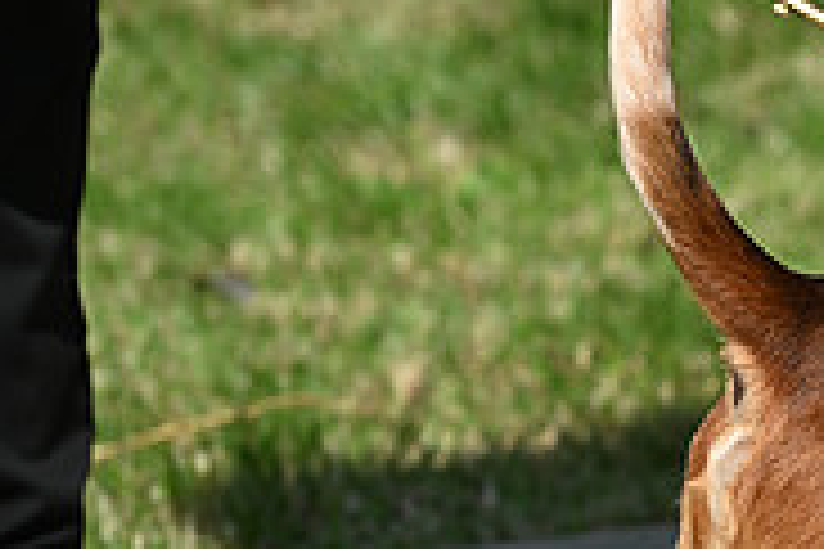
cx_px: 1283
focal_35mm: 508
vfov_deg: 2.7
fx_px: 11627
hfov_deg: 4.0
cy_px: 322
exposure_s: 1/1250
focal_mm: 160
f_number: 4.5
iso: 125
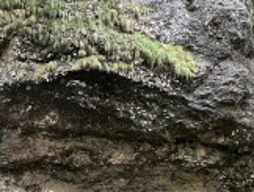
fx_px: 566
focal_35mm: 77
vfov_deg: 18.7
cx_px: -16
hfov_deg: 23.9
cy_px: 186
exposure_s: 1/99
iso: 50
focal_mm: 1.57
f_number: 1.8
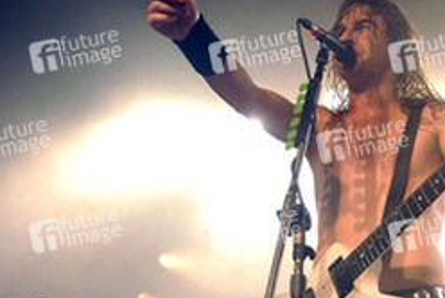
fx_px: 718
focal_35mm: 58
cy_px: 187
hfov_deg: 33.0
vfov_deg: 23.4
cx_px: 386
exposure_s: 1/320
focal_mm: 32
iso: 800
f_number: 2.8
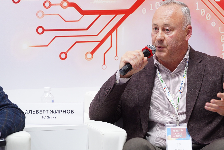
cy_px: 64
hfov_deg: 7.3
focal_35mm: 282
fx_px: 1754
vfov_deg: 4.9
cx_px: 154
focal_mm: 200
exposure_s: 1/100
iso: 640
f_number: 3.2
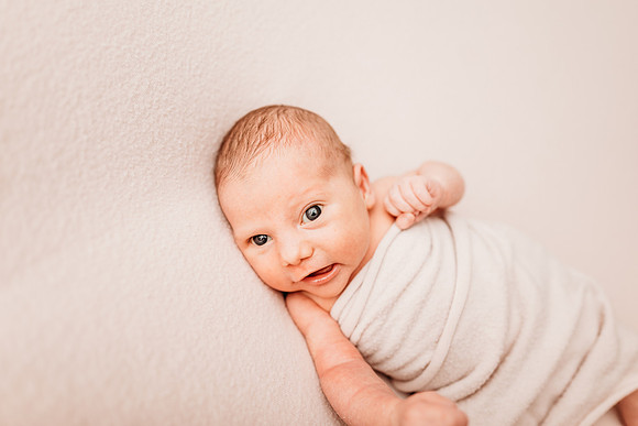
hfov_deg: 73.7
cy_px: 213
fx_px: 425
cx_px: 319
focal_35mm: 24
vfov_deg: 53.2
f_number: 2.2
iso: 100
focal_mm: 24
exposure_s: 1/200
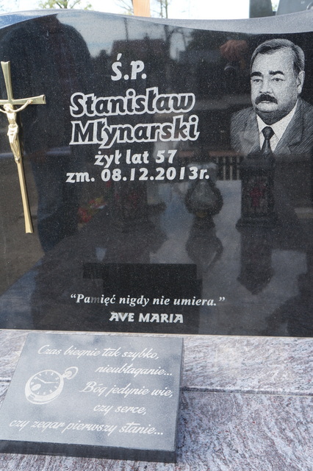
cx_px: 156
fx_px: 470
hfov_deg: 36.8
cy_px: 236
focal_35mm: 36
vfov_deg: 53.2
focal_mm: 24
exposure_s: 1/125
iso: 200
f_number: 5.6
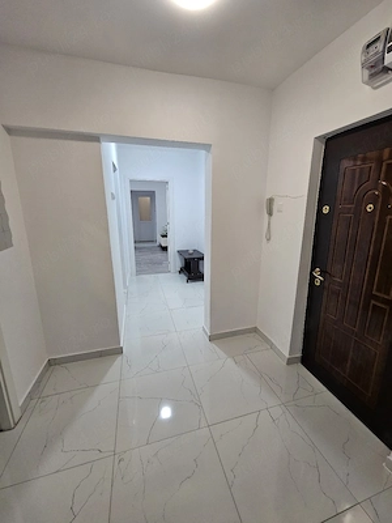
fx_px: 196
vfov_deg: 106.2
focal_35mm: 13
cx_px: 196
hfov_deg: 89.9
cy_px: 262
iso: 200
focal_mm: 2.2
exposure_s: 1/70.9
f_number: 2.2
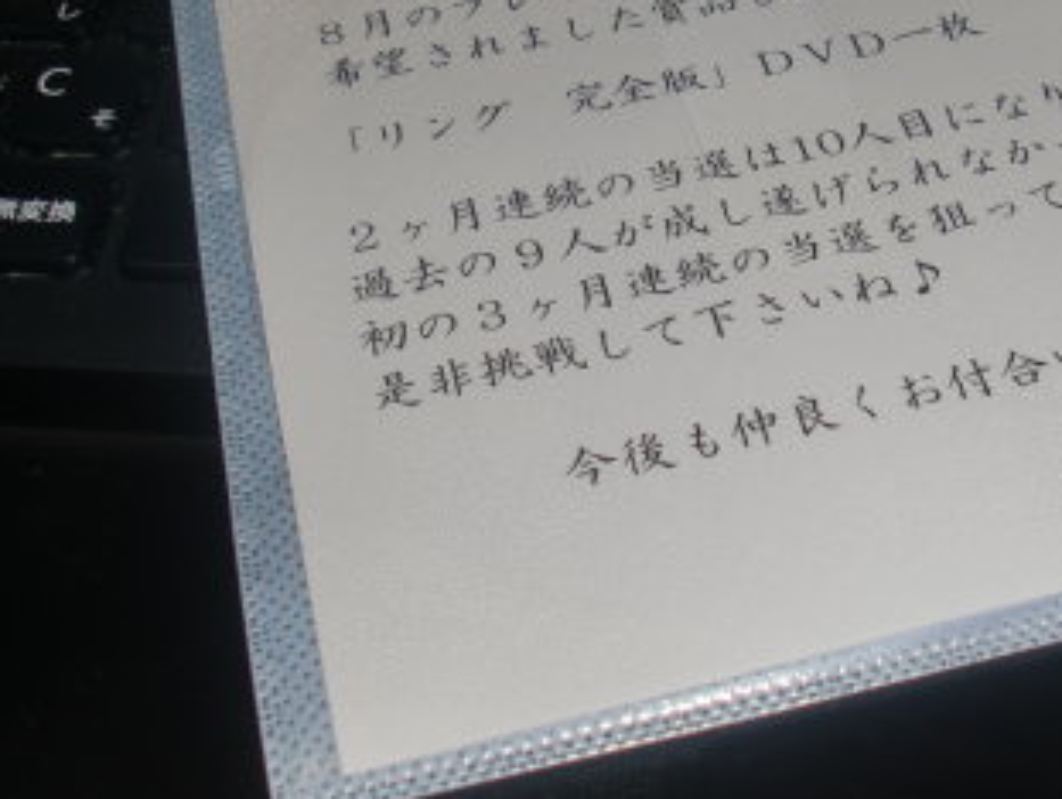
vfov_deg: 19.8
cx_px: 758
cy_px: 181
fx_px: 2273
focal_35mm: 74
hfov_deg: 26.1
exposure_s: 1/60
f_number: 7.9
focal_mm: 6.3
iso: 64
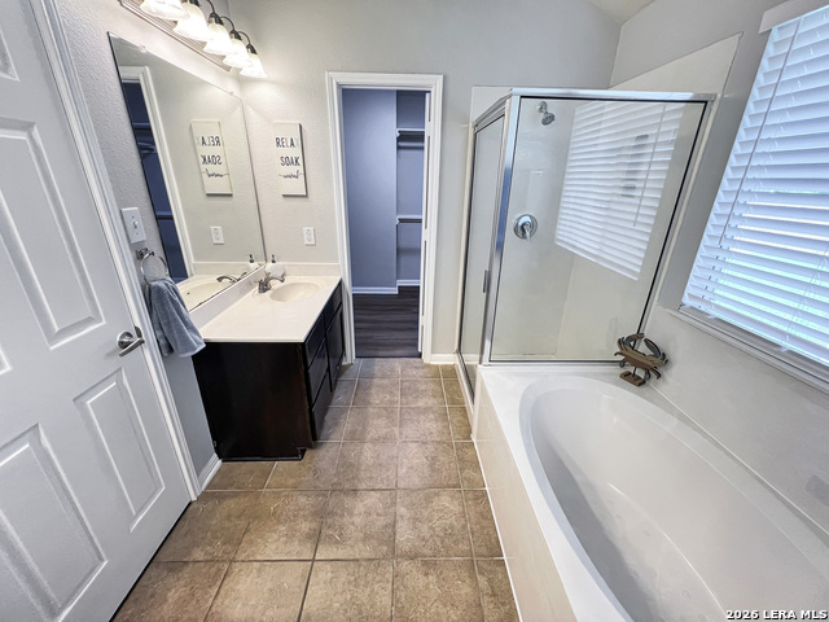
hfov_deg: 106.2
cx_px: 414
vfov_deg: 89.9
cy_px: 311
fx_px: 311
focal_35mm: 13
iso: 125
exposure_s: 1/120
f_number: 1.8
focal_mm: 1.57
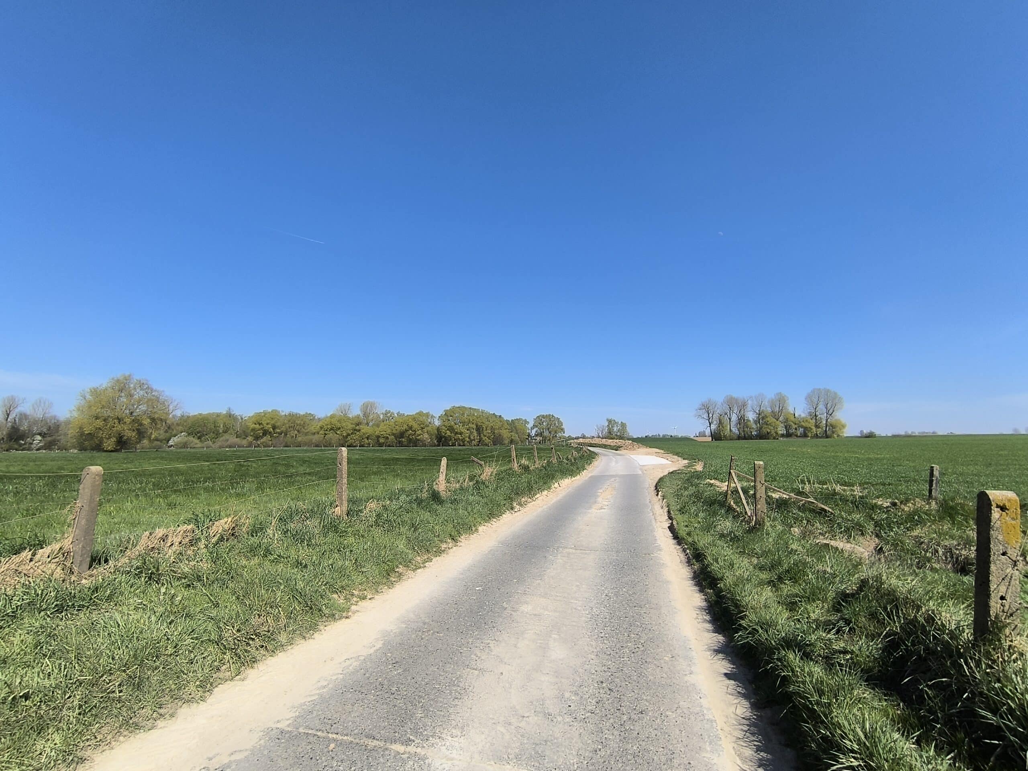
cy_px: 386
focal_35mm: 16
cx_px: 514
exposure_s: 1/1270
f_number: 2.2
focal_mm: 1.65
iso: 50
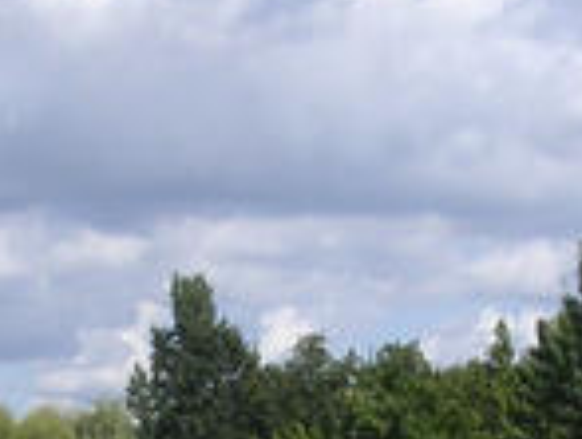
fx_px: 2781
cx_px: 218
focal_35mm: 165
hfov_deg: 11.9
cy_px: 672
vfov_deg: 8.8
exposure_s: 1/362
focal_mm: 5.8
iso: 100
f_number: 5.6
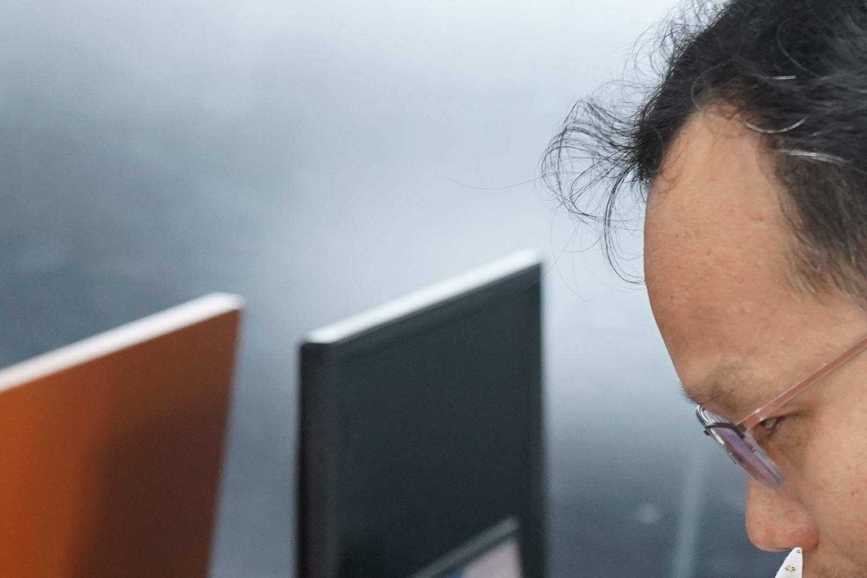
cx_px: 44
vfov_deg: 6.4
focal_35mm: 211
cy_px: 955
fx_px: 5082
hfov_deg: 9.7
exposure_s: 1/60
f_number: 4
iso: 2000
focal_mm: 57
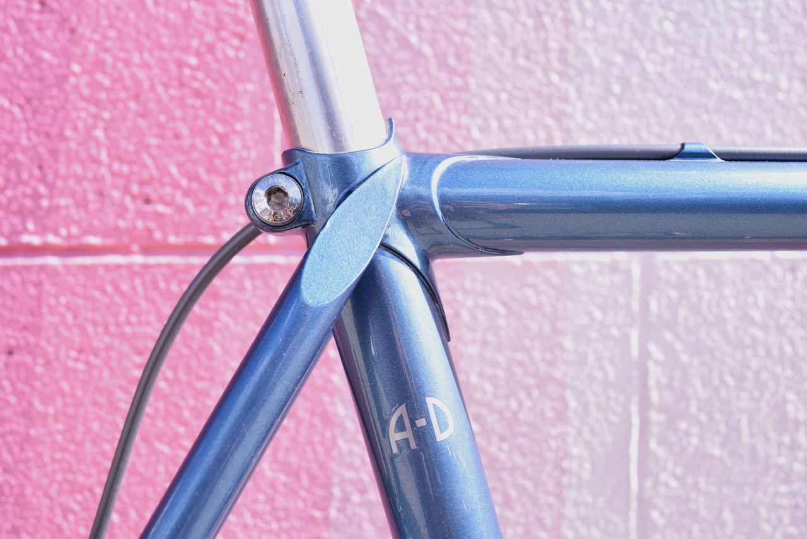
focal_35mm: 34
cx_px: 404
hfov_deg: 55.1
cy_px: 270
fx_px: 774
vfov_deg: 38.4
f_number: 9
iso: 400
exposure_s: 1/320
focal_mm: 23
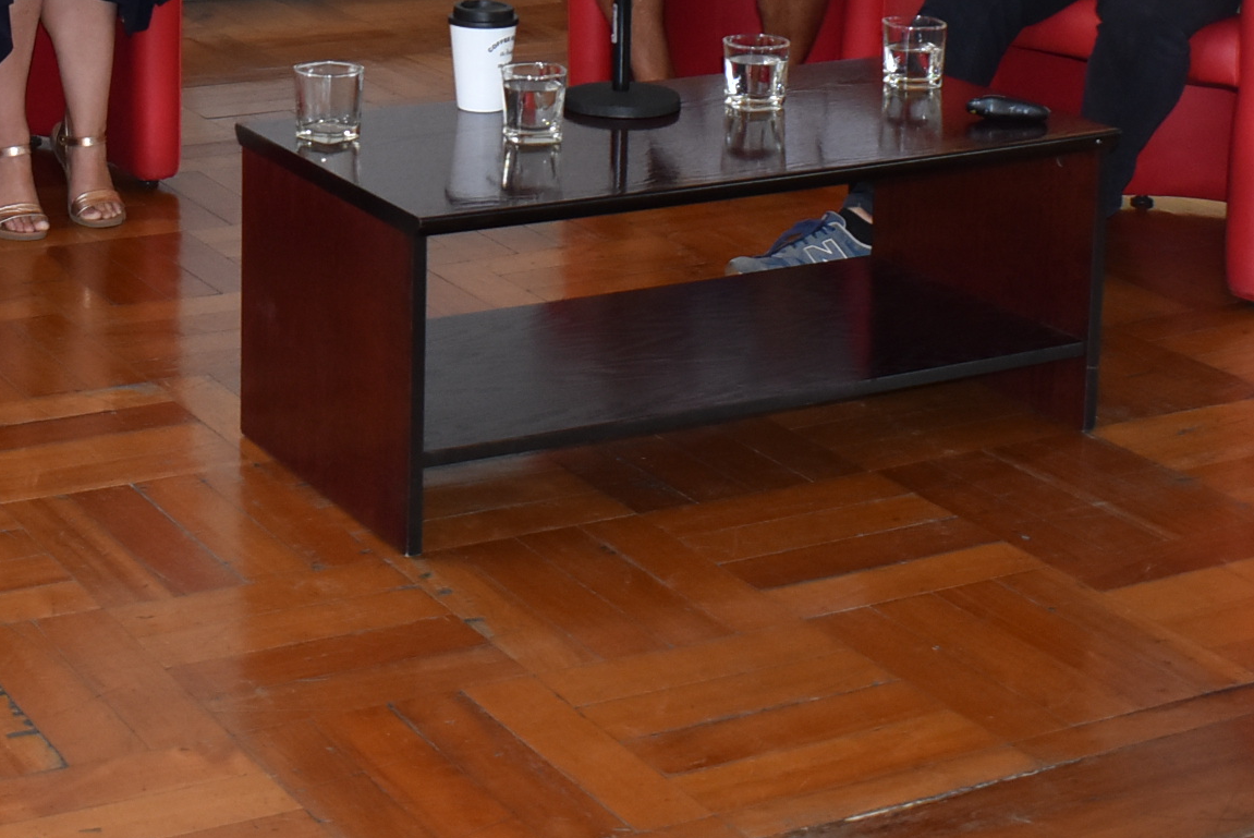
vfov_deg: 16.6
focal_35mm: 78
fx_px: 2719
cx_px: 242
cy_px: -220
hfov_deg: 25.5
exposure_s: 1/100
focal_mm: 20
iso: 800
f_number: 5
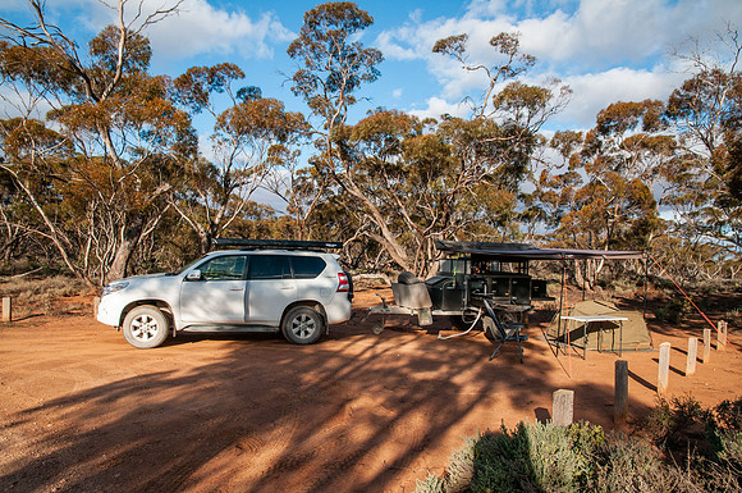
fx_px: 494
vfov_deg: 53.0
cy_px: 246
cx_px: 371
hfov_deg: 73.8
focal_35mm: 24
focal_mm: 16
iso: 250
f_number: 7.1
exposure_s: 1/500
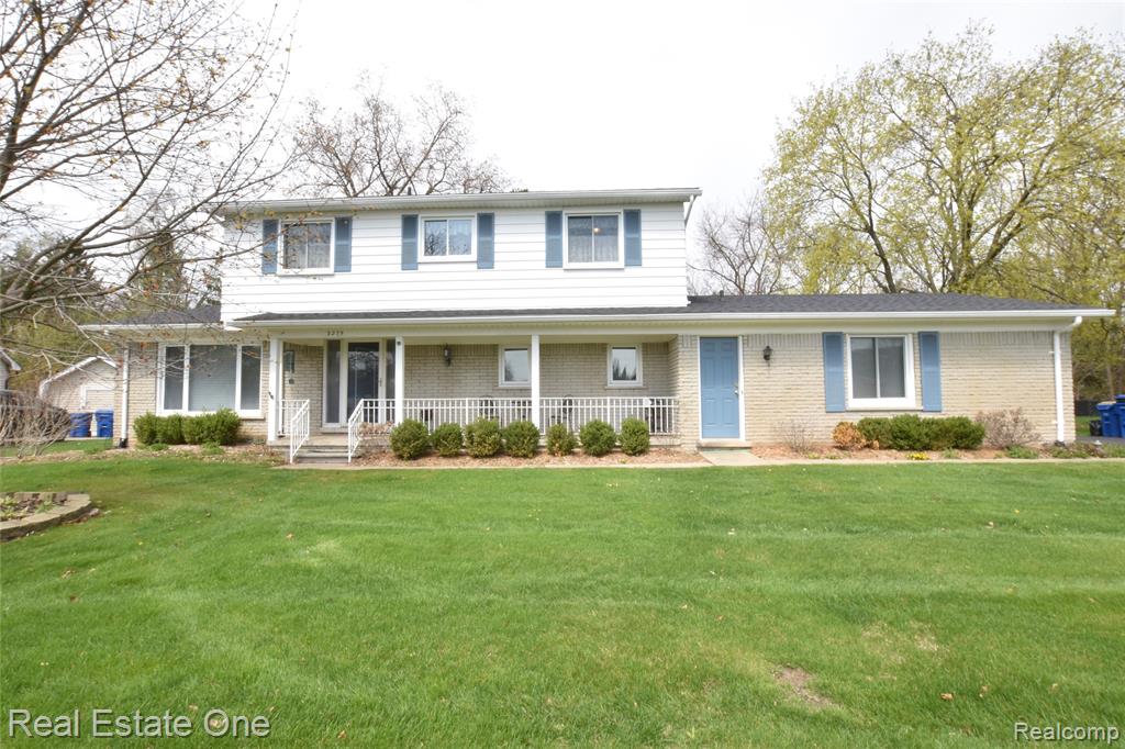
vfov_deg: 77.3
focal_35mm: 15
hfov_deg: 100.4
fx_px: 469
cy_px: 374
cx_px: 562
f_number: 22
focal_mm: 10
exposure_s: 1/15
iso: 180
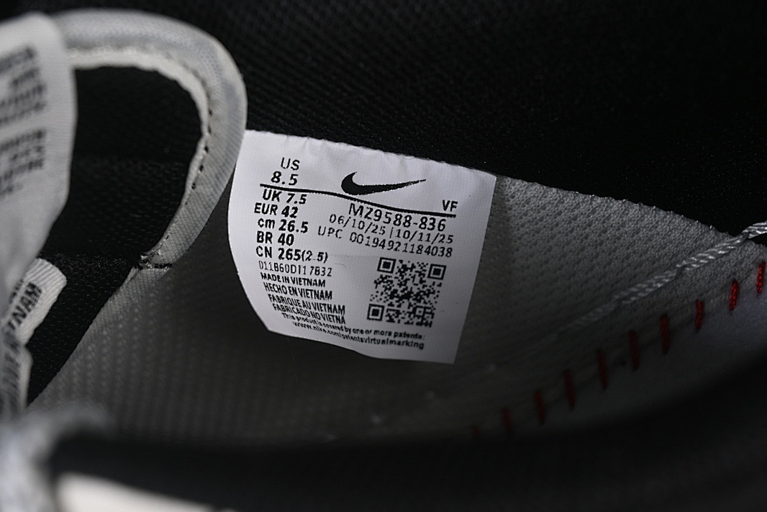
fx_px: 1619
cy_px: 254
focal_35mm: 76
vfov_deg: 18.0
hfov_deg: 26.6
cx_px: 385
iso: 160
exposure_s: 1/80
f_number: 6.3
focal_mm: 50
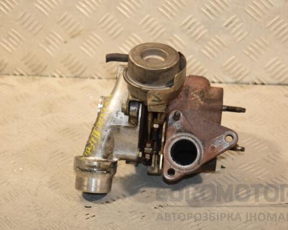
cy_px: 115
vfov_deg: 14.5
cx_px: 145
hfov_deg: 18.1
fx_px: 903
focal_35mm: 106
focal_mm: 62
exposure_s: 1/200
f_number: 5.6
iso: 800
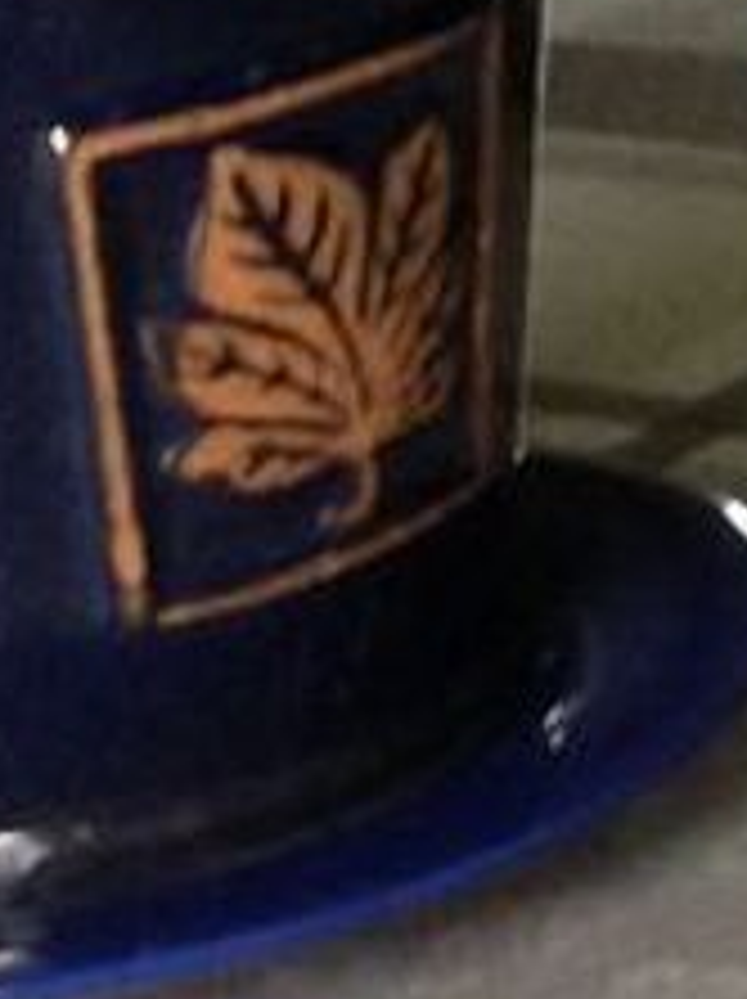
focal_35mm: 211
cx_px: 2120
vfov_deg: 9.2
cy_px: -295
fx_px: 6083
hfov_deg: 6.5
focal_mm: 4.28
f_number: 2.4
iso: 200
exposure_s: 1/15
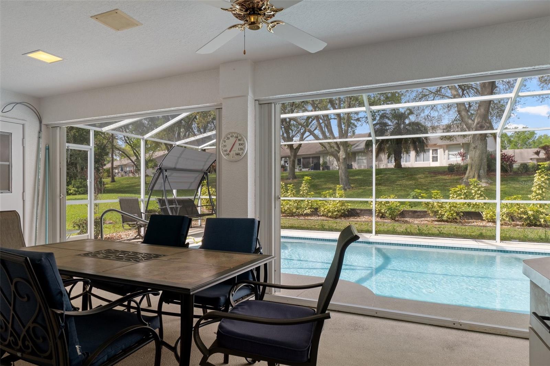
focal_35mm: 21
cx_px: 275
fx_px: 321
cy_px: 183
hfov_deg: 81.2
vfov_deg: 59.5
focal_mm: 14
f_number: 8
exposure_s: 1/250
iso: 320
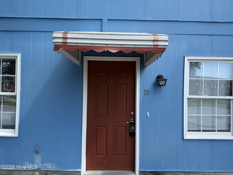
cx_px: 116
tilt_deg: +1.6
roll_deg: -0.8
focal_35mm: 24
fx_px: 162
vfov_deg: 56.8
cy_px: 88
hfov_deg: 71.6
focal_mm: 6.76
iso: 80
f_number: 1.78
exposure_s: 1/1727
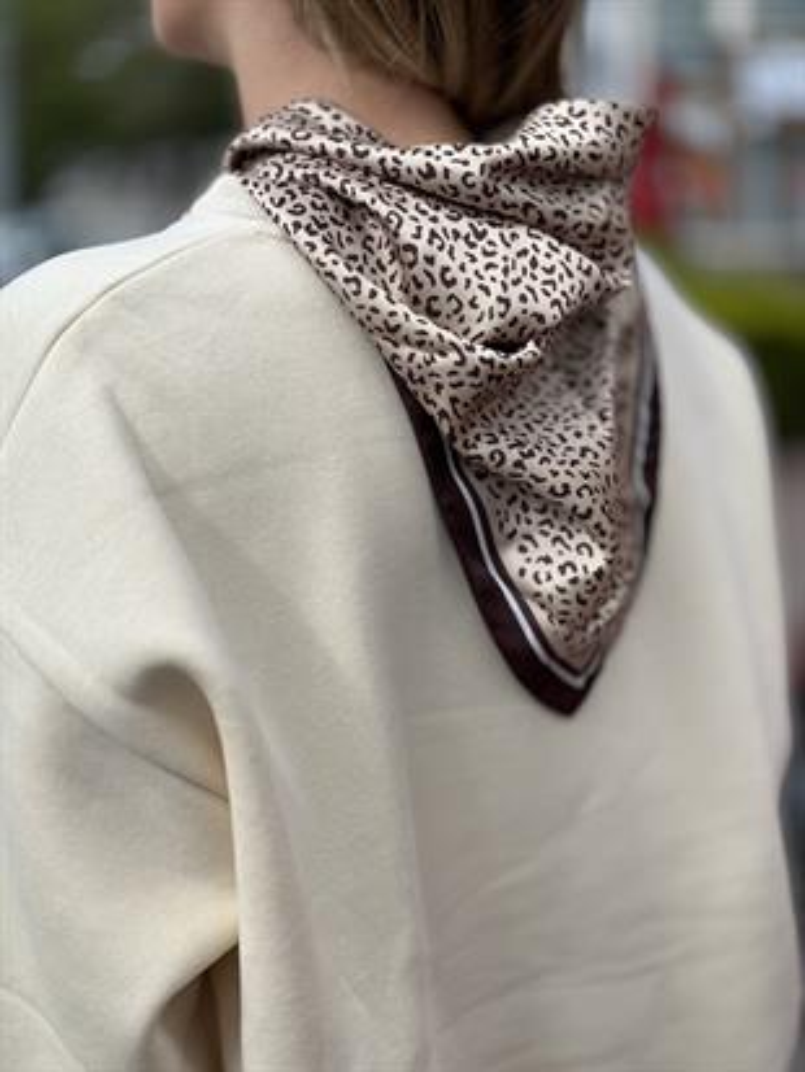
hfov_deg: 19.1
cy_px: 536
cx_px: 402
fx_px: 2386
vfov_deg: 25.3
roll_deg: -0.4
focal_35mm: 77
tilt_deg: -11.5
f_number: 2.8
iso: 32
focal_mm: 9
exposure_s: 1/461
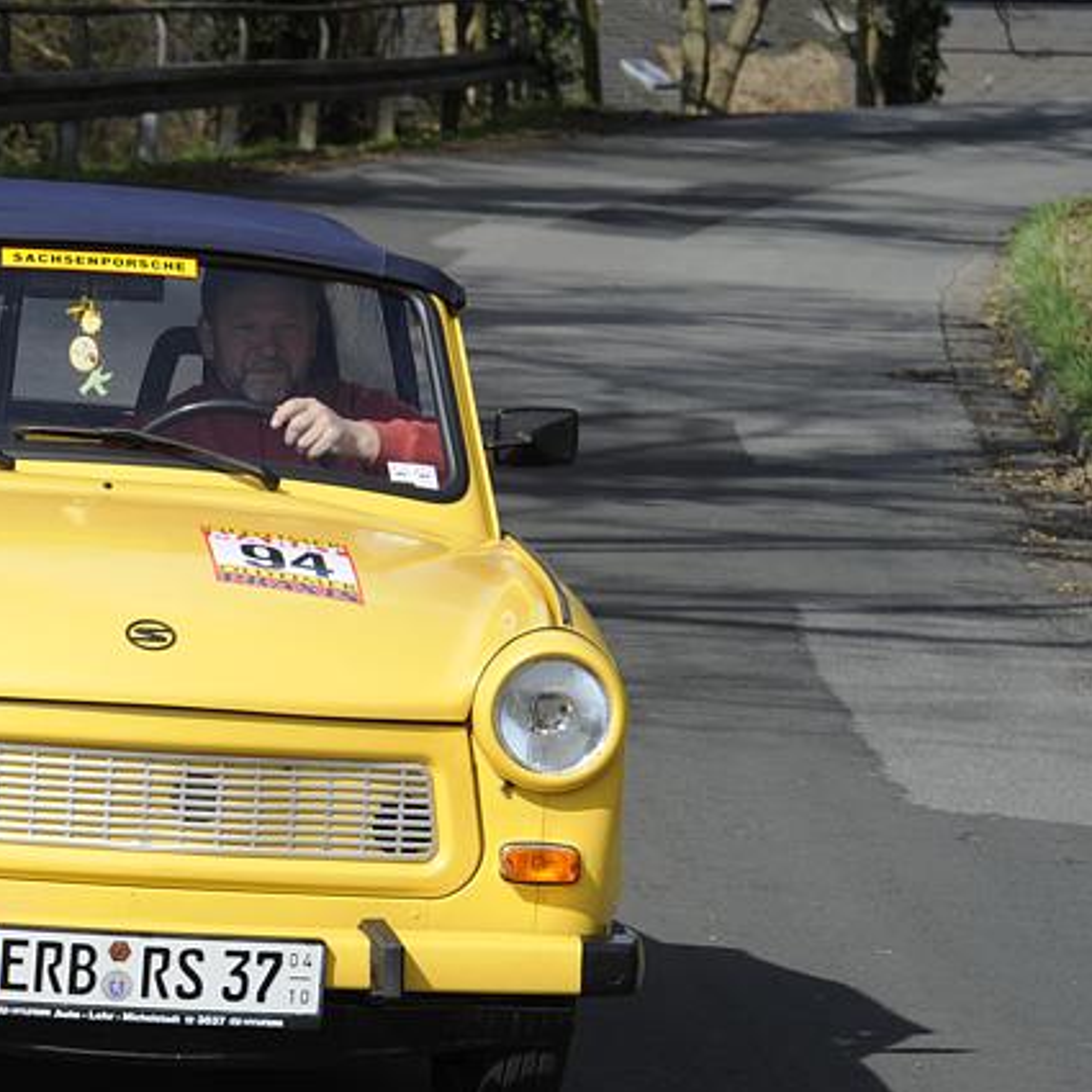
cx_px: 234
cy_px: 681
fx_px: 9993
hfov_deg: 6.2
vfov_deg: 6.3
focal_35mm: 280
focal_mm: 175
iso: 320
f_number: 11
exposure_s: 1/320
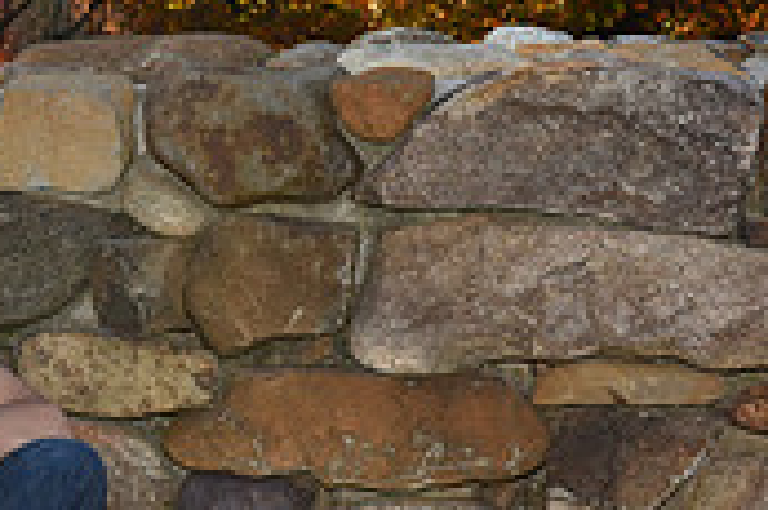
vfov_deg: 8.5
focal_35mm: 161
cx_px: -413
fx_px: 3431
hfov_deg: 12.1
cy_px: 233
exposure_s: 1/200
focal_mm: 48
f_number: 9
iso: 640
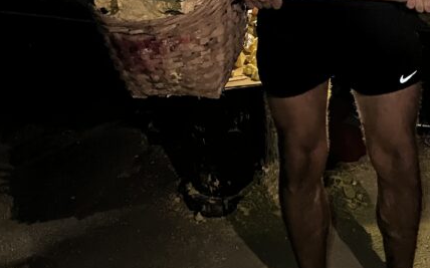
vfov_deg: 19.3
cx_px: 350
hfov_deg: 30.3
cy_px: 26
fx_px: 773
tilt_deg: -15.7
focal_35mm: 66
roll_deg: +3.2
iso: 1000
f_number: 1.6
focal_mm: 5.1
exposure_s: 1/30
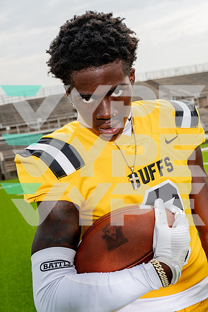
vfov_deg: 39.6
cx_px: 104
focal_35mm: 50
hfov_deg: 27.0
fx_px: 433
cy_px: 156
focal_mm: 50
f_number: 8
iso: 100
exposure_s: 1/250
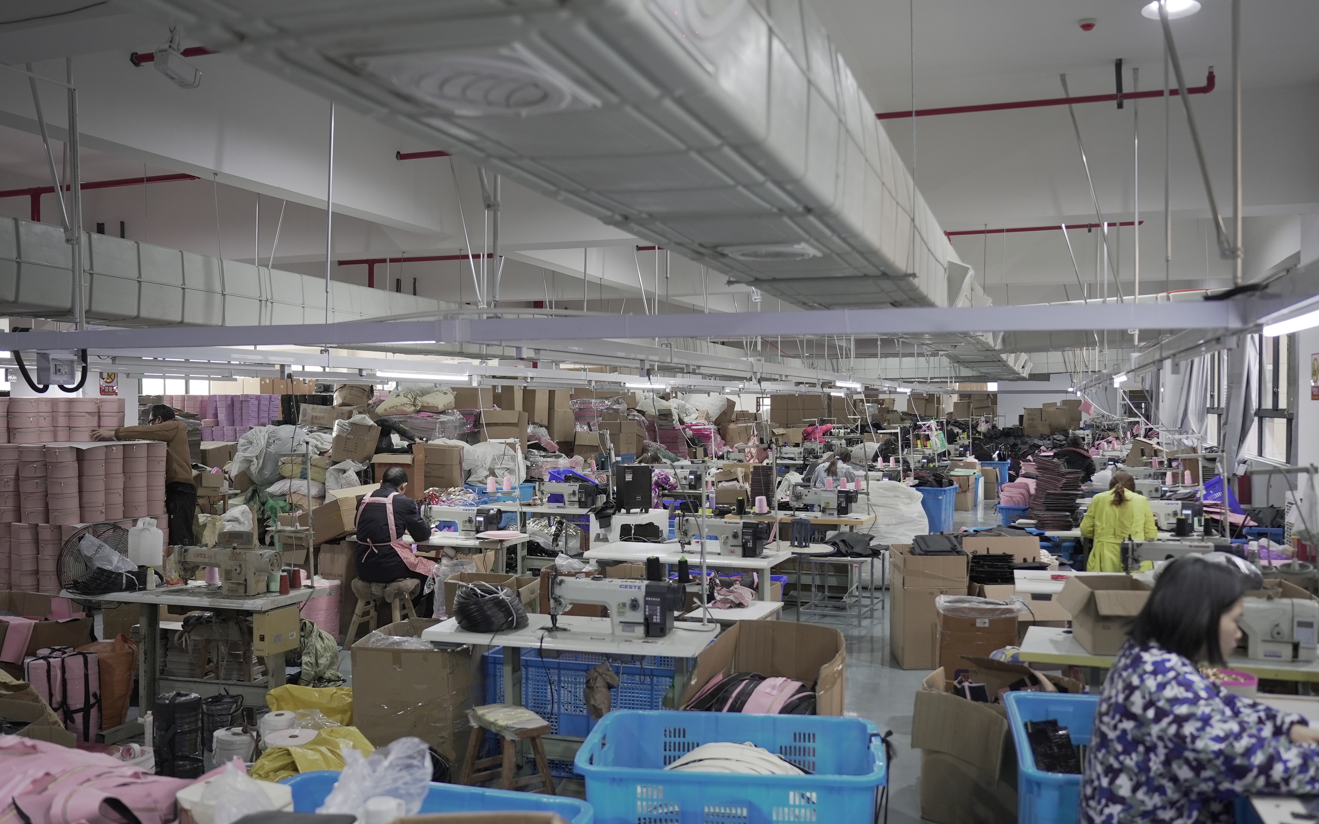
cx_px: 667
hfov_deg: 62.9
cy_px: 434
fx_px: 1078
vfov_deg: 41.8
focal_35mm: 30
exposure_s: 1/100
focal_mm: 29
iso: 800
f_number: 2.8
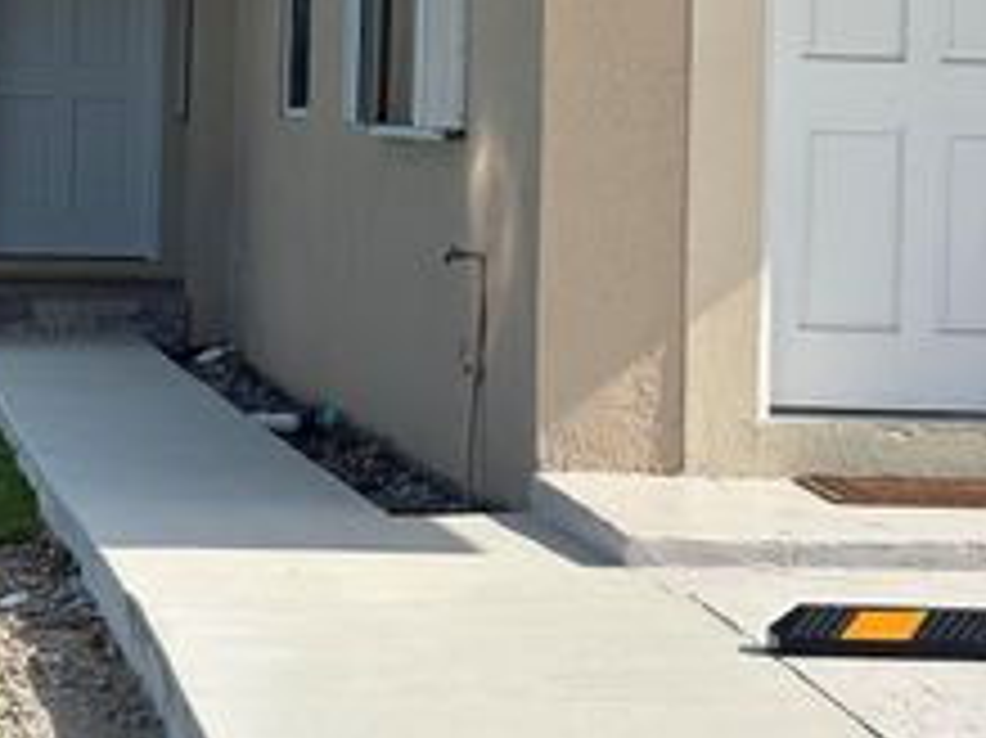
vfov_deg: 8.4
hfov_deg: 11.1
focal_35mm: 176
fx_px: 5010
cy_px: 43
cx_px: -9
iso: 32
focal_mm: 9
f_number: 2.8
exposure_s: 1/492
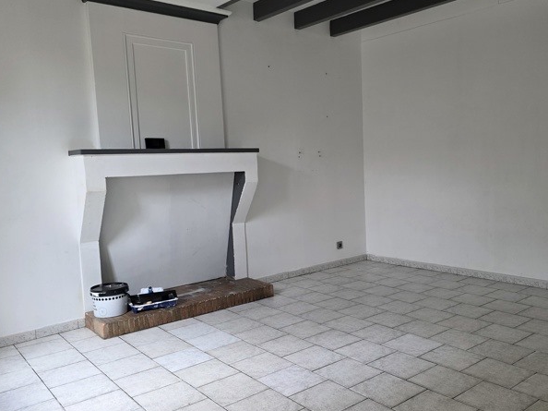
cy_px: 210
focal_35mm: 31
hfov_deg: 58.2
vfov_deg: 45.4
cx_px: 312
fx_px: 491
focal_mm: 6.3
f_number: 1.7
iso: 200
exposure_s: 1/180
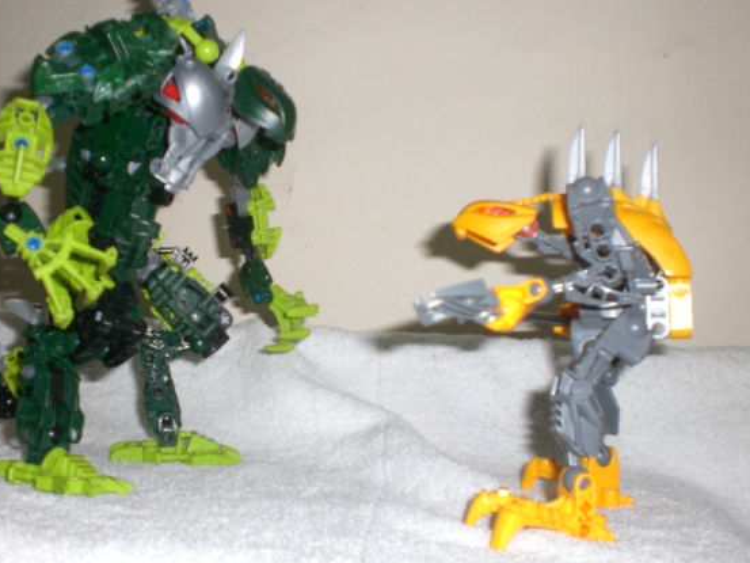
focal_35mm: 44
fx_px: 954
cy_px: 259
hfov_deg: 42.9
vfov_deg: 32.9
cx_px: 349
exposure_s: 1/60
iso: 200
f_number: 3.1
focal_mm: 6.3
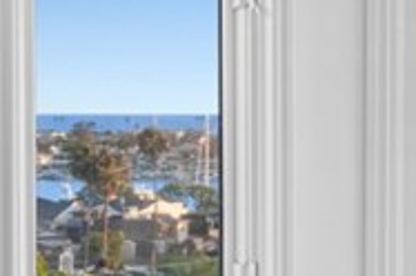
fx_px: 1327
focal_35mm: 115
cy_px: 150
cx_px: 834
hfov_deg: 14.7
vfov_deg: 11.9
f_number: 9
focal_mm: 21
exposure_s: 1/30
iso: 400
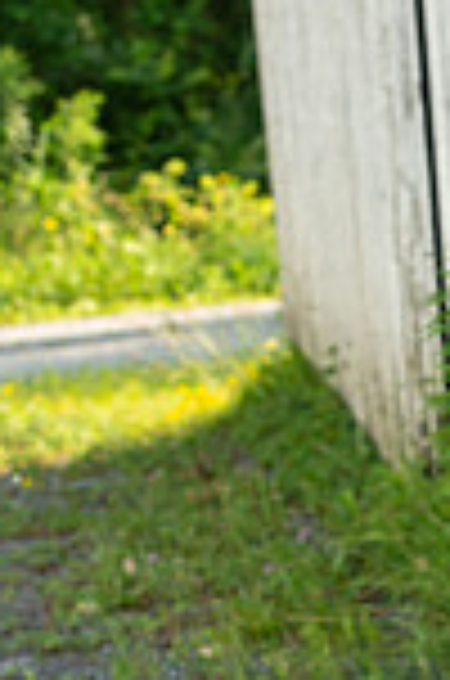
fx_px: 5500
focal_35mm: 292
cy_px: 959
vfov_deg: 7.0
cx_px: 605
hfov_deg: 4.7
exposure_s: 1/250
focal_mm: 98
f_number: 7.1
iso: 400
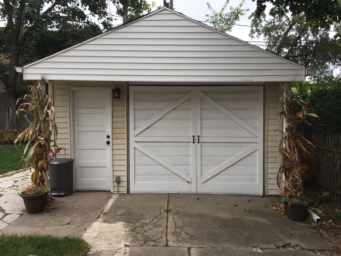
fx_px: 286
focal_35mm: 29
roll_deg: +0.5
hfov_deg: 61.7
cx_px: 170
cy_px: 128
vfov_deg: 48.2
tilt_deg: -2.1
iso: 32
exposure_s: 1/573
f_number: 2.2
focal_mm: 4.15
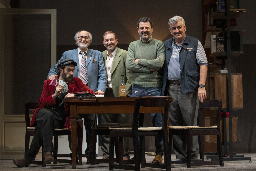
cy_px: 85
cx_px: 123
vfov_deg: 15.4
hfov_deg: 23.0
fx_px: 629
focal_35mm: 89
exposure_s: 1/200
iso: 4000
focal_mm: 85
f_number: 3.2
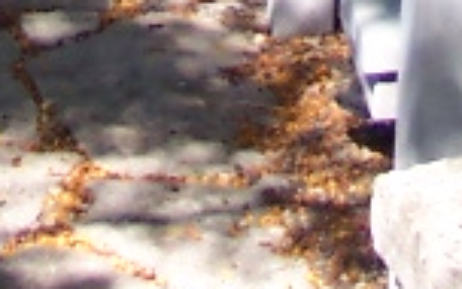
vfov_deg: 4.3
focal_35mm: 276
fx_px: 3475
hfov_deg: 7.6
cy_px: -949
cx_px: 435
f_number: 2.8
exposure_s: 1/700
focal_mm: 8
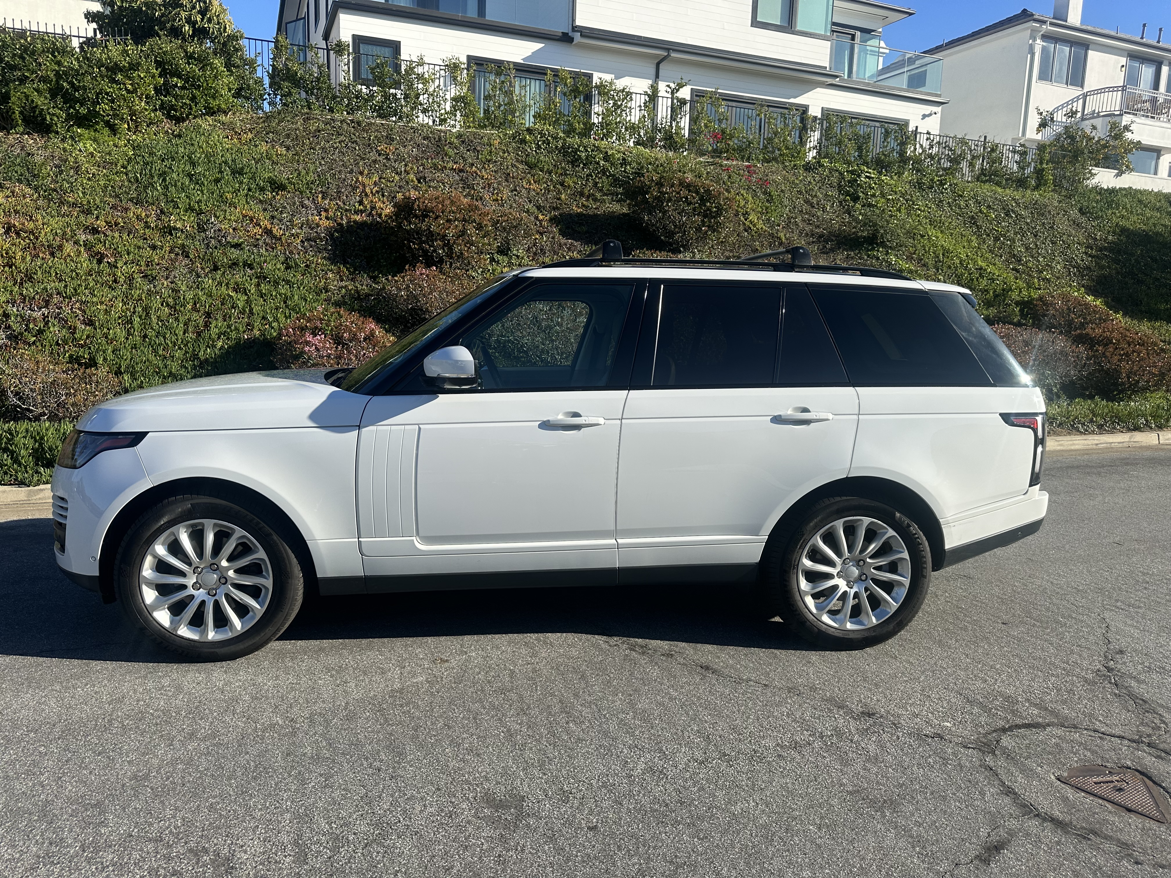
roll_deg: -1.8
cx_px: 586
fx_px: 812
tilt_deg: -5.6
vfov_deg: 56.8
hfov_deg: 71.6
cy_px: 439
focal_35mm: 24
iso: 80
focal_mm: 6.86
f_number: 1.78
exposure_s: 1/4184
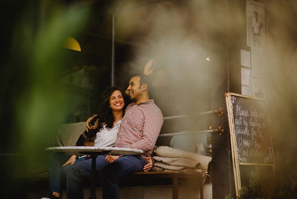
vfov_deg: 16.1
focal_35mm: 85
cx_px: 148
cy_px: 100
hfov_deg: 23.9
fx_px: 702
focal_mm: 85
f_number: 1.8
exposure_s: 1/250
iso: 50
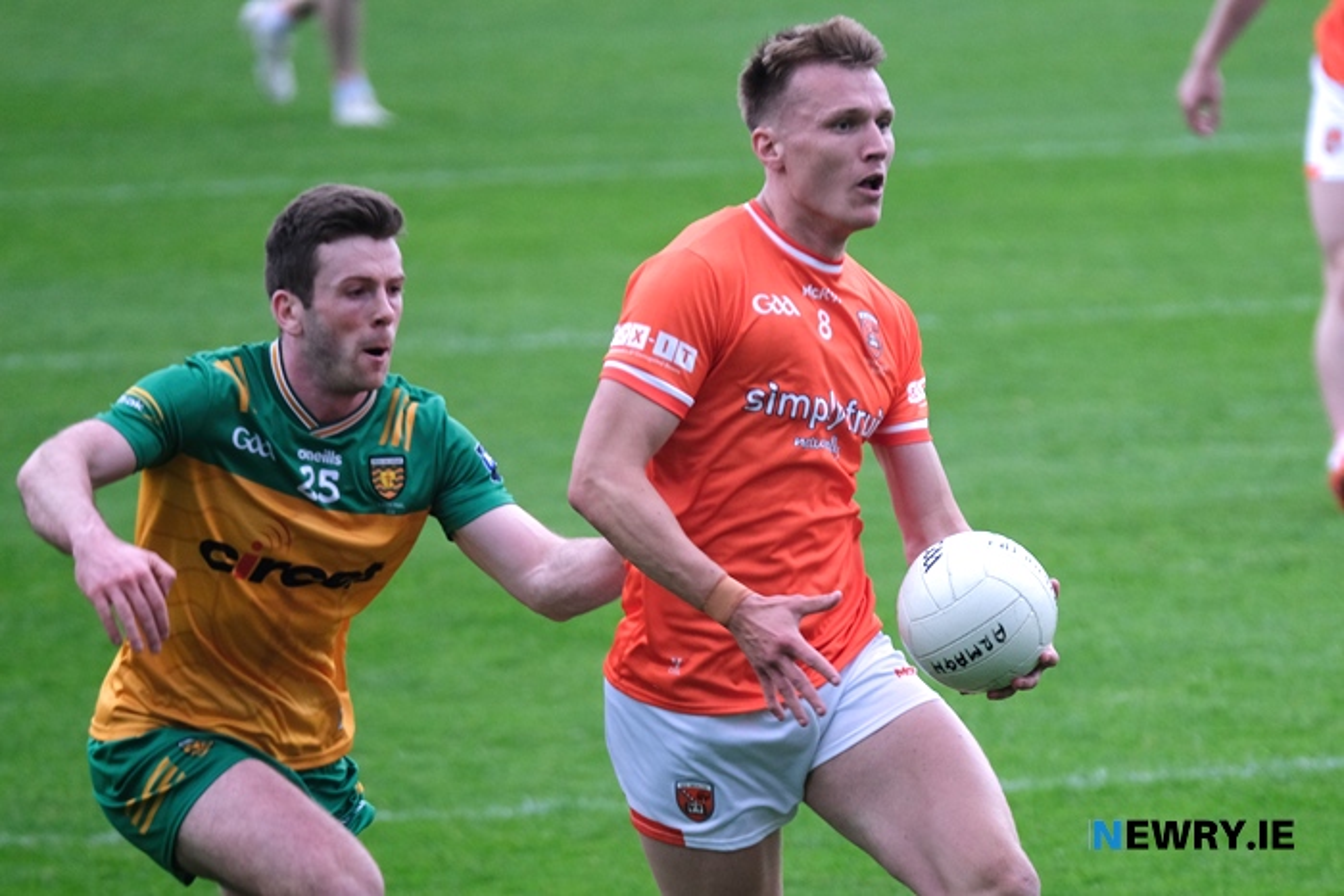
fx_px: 21619
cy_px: 448
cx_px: 672
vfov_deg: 2.4
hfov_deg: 3.6
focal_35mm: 579
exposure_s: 1/900
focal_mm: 386
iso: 800
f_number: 5.6
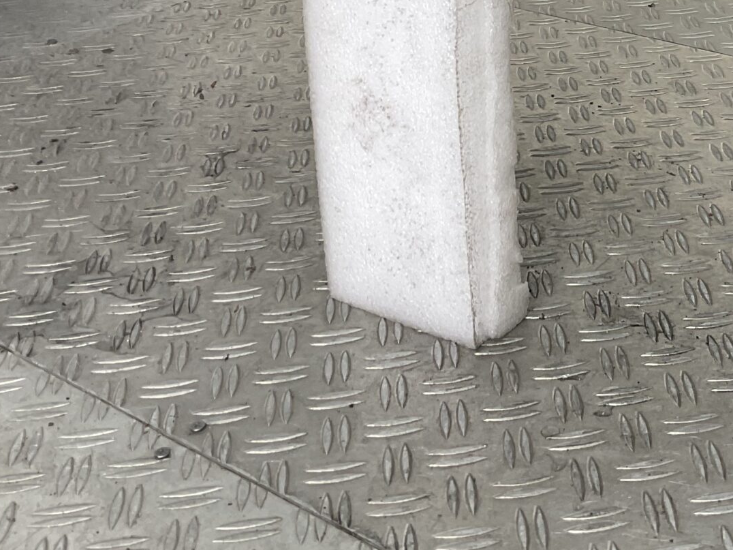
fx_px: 1461
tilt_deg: -17.7
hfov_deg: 27.4
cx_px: 625
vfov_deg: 20.3
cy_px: -67
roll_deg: +2.0
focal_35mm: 69
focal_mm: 3
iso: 16
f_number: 1.8
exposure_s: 1/120
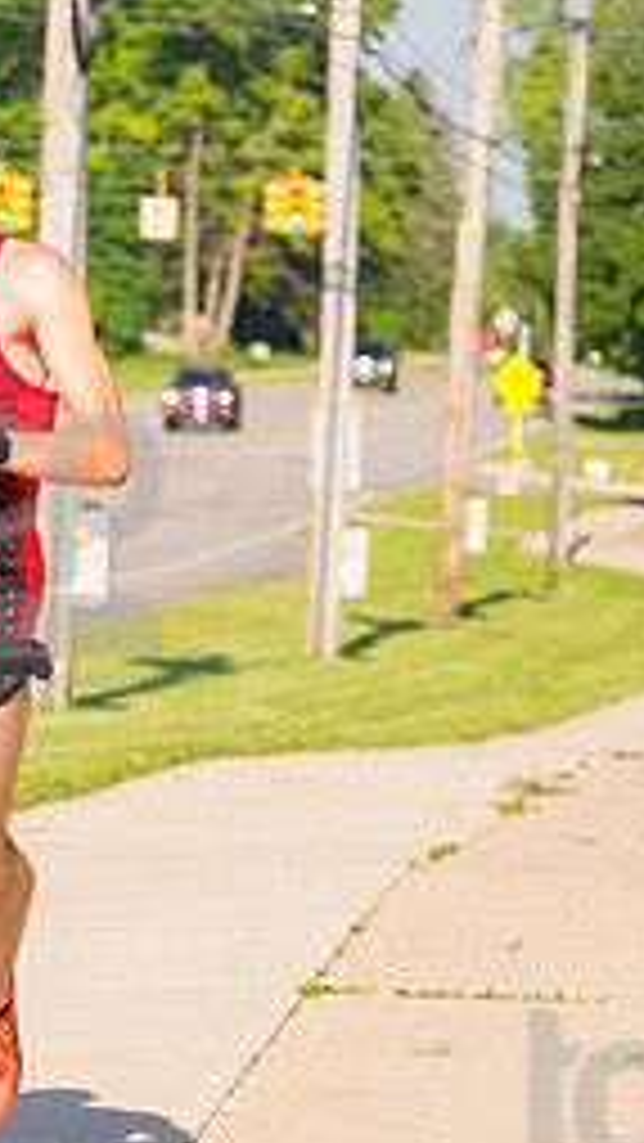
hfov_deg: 3.9
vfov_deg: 6.9
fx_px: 9435
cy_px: 538
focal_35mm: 311
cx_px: 27
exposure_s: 1/1250
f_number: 5.6
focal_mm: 130
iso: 400
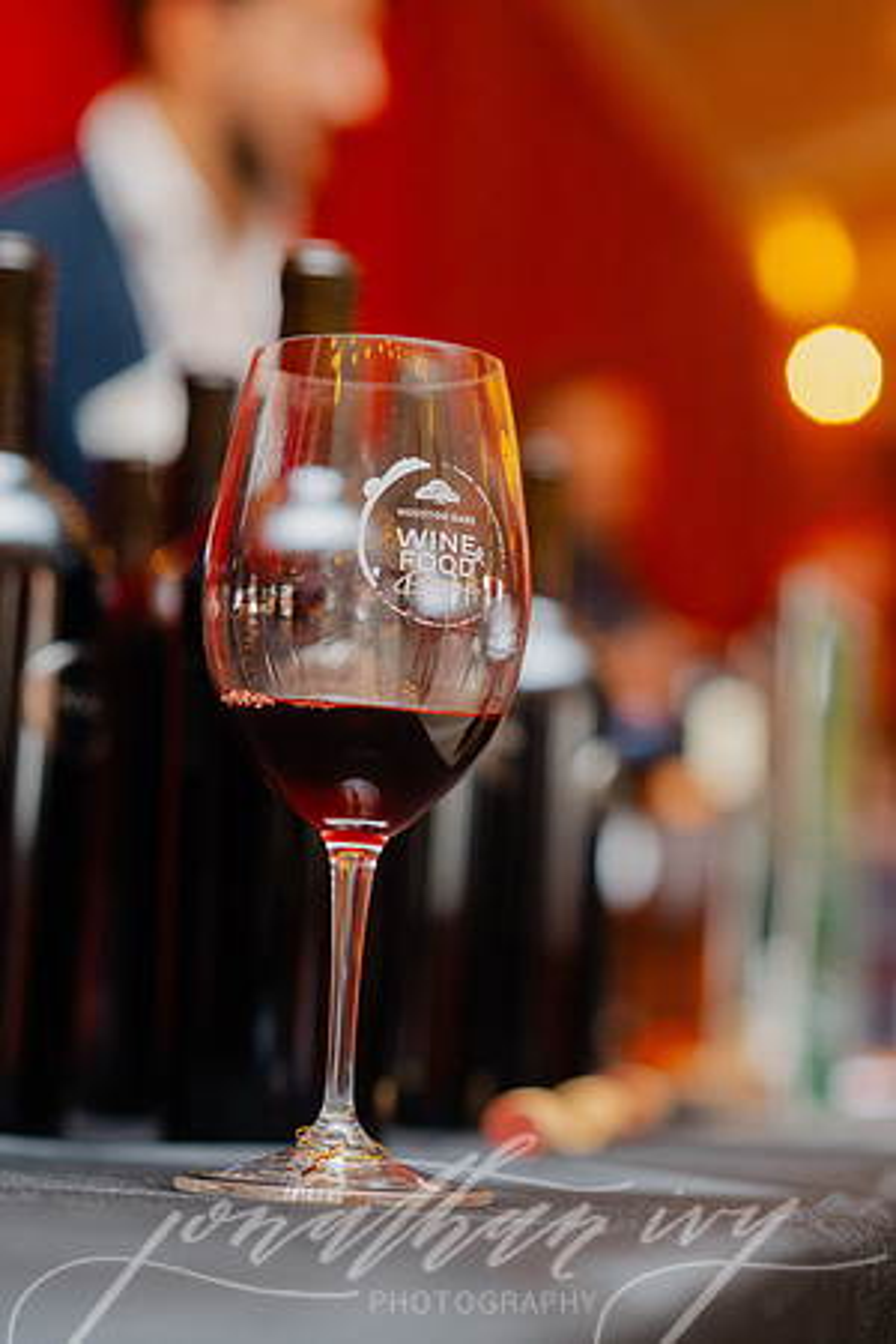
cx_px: 448
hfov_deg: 16.1
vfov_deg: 23.9
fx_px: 3173
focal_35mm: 85
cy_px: 672
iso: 2000
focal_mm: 85
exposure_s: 1/80
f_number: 2.8
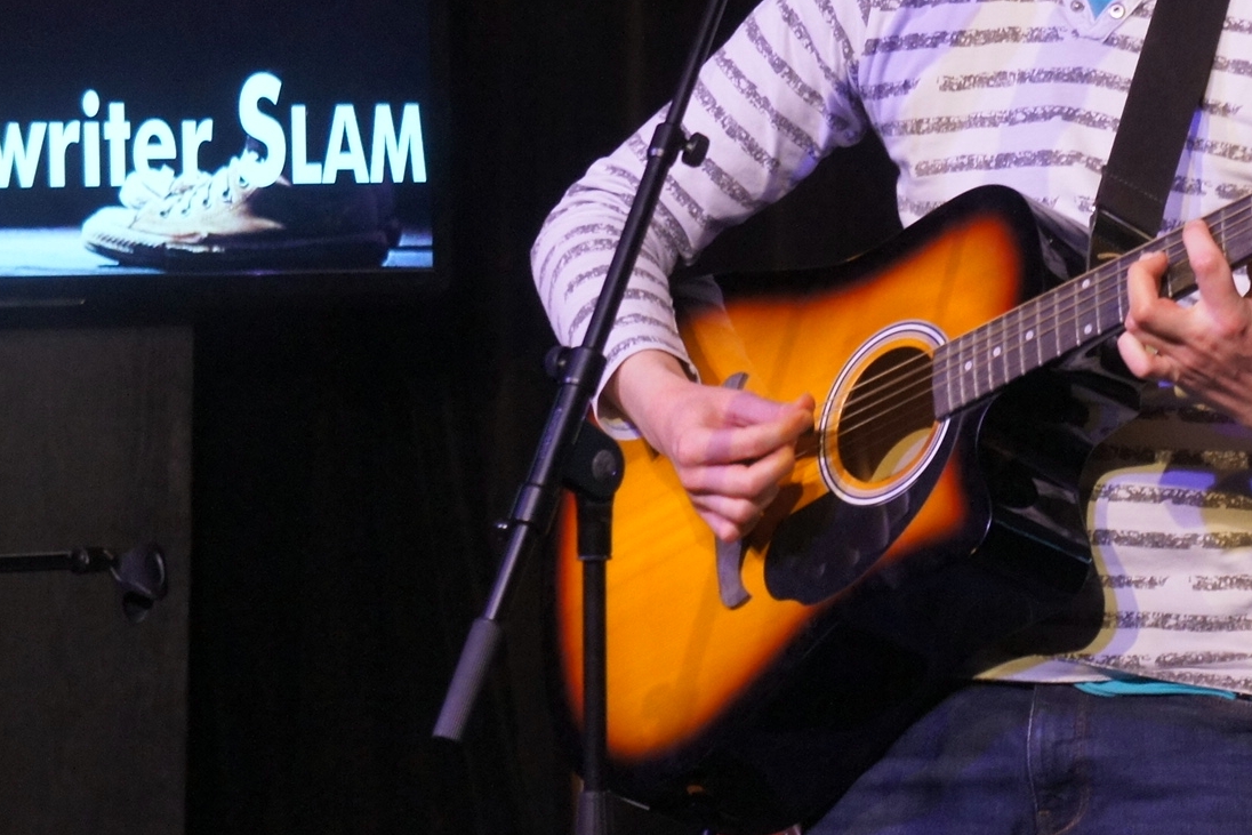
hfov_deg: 11.8
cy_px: 41
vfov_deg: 8.0
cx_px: 1173
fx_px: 5984
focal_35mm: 172
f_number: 5.6
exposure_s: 1/40
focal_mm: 55
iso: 1600
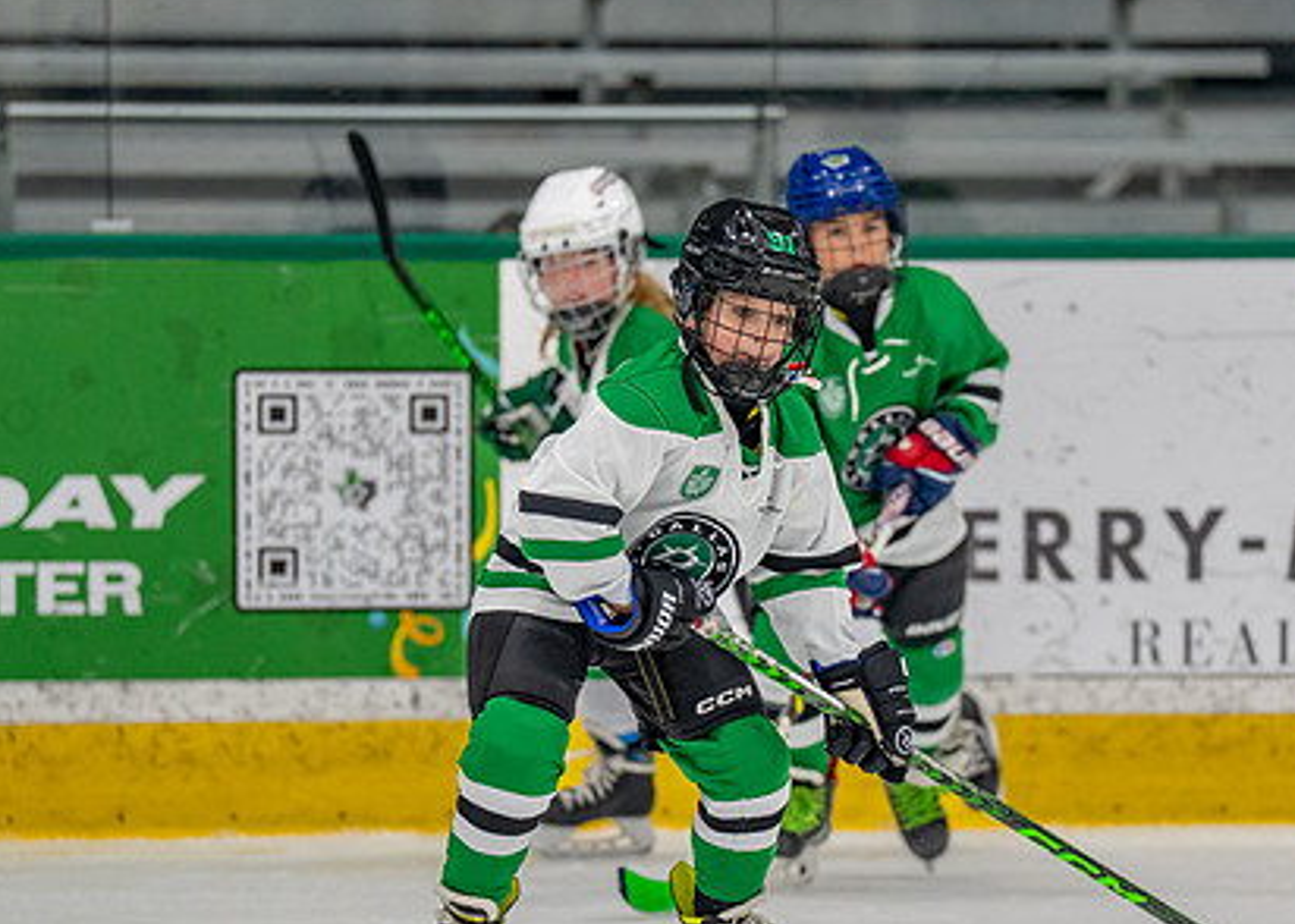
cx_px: 842
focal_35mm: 405
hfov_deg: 5.0
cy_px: 592
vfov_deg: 3.6
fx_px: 14891
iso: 800
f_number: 2.8
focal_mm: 200
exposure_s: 1/1250
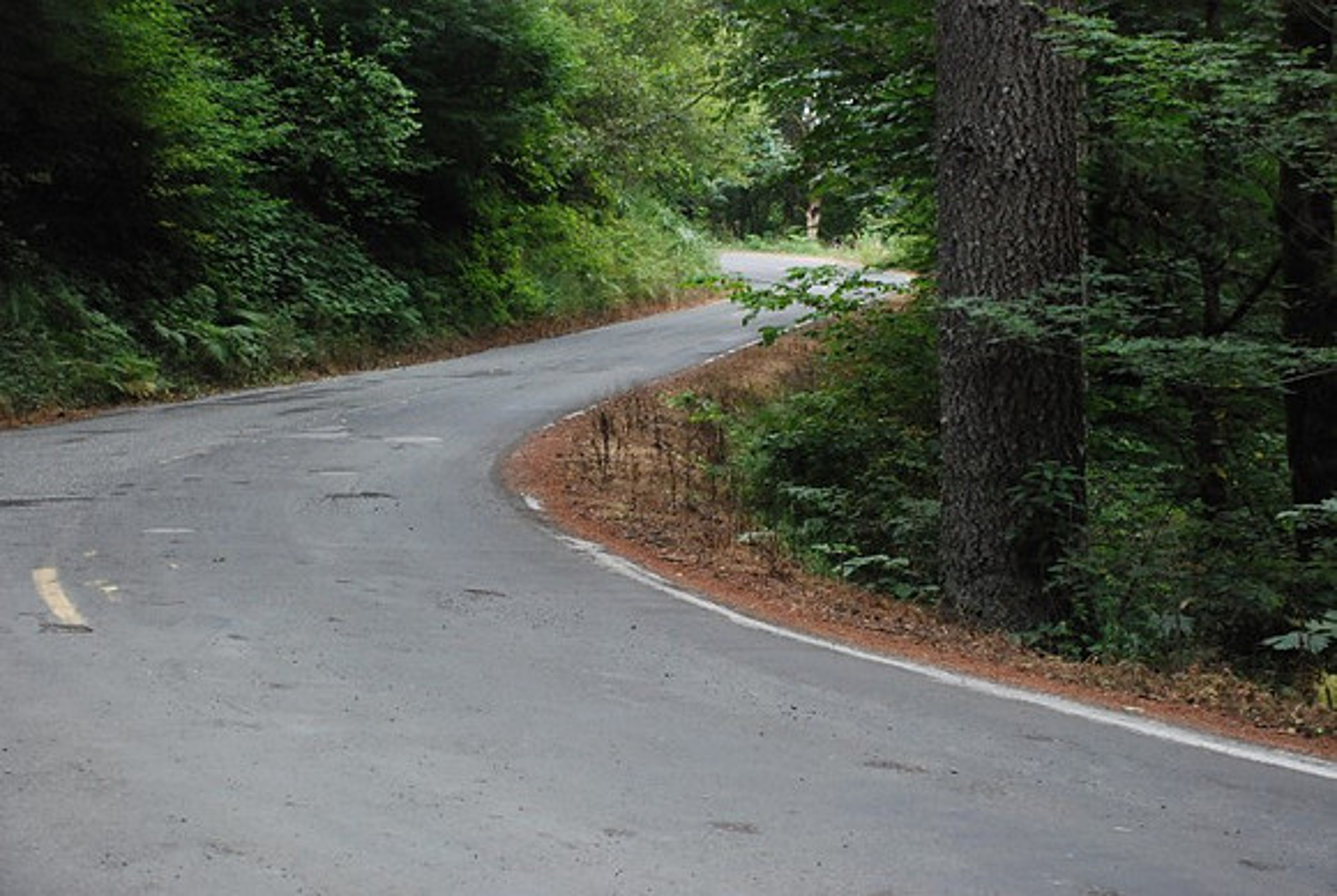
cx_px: 668
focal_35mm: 66
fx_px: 2456
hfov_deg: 30.5
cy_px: 448
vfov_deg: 20.7
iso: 1600
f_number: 4.8
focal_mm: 44
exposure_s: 1/320
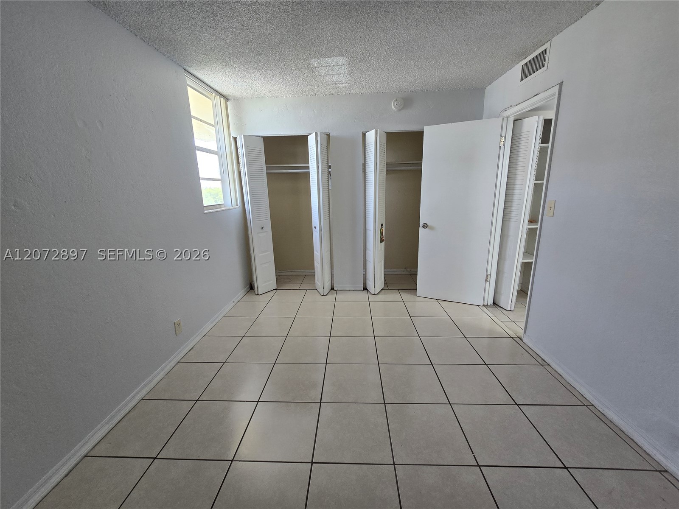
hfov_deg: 106.2
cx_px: 340
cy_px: 254
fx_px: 255
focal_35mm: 13
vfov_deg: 89.9
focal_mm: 2.2
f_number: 2.2
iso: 80
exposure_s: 1/60
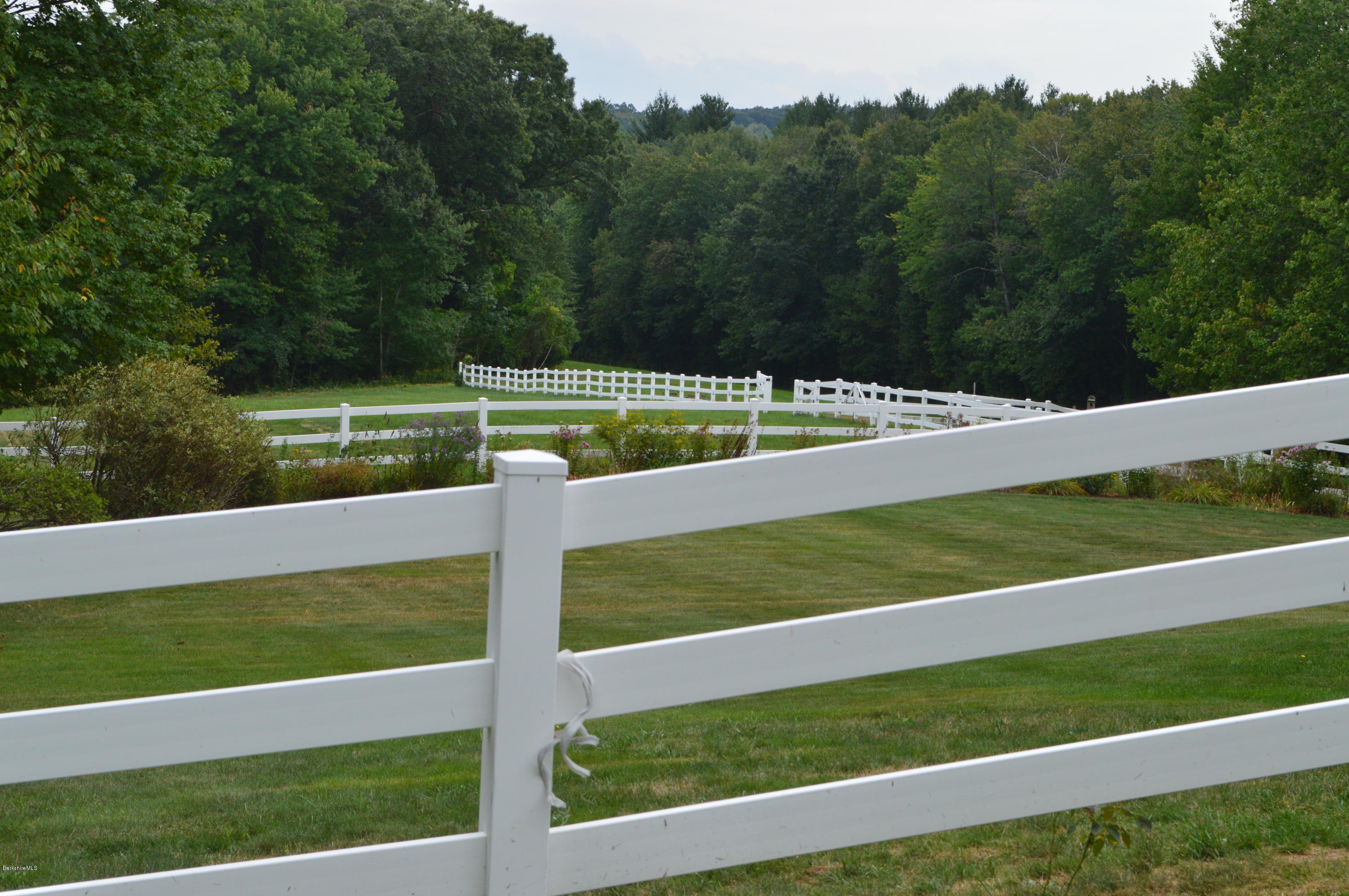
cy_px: 448
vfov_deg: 16.5
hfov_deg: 24.6
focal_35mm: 82
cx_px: 674
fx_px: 3088
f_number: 10
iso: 400
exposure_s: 1/320
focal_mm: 55
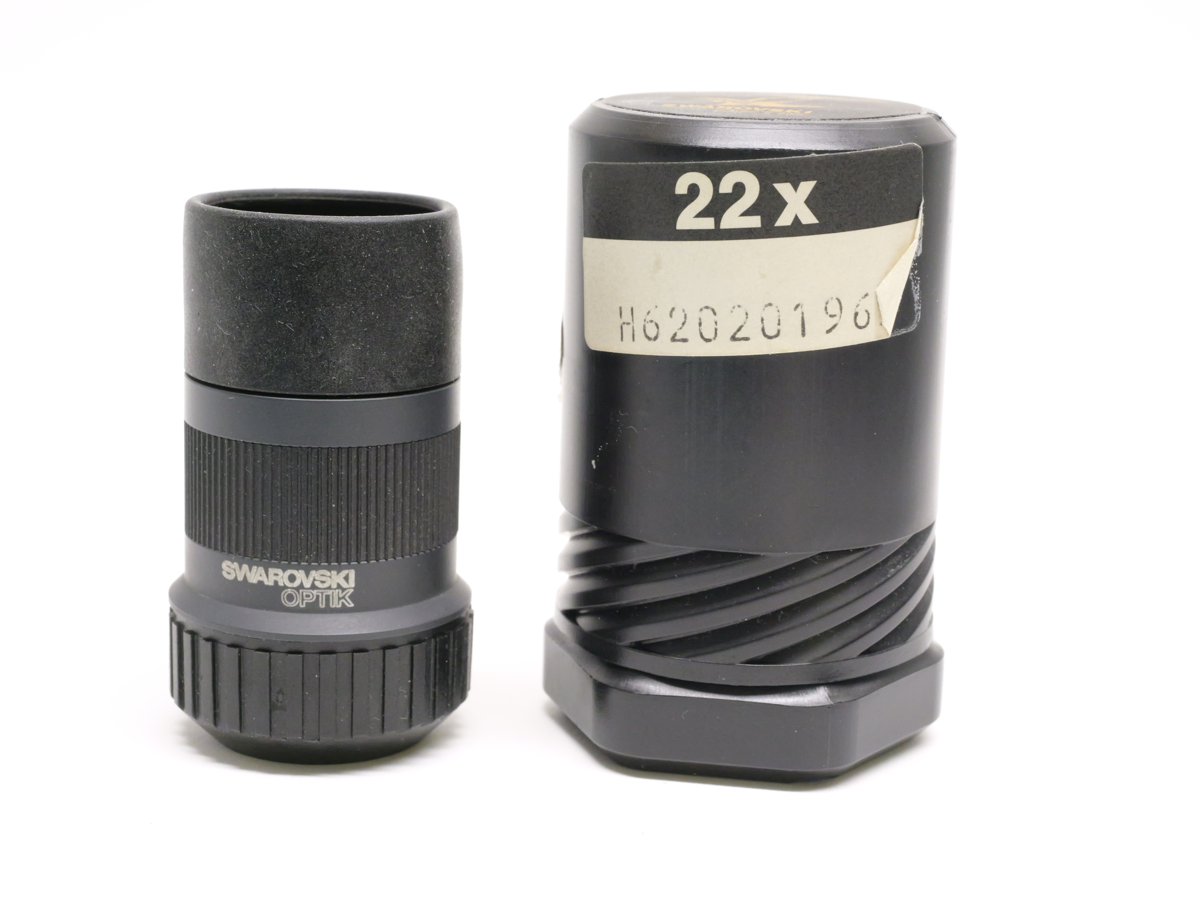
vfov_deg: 24.4
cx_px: 600
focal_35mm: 60
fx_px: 2080
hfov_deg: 32.2
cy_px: 450
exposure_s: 1/60
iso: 3200
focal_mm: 30
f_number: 8
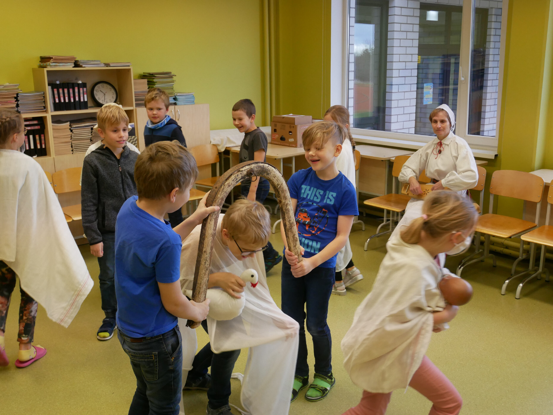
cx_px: 276
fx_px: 575
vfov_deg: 39.7
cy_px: 208
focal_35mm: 36
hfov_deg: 51.3
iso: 800
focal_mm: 18
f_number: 4.2
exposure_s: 1/125
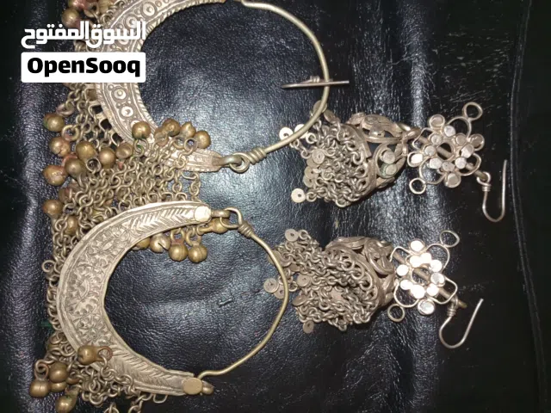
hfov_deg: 73.9
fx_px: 366
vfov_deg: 58.9
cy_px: 206
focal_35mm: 23
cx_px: 276
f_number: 1.8
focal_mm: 3.64
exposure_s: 1/100
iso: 519
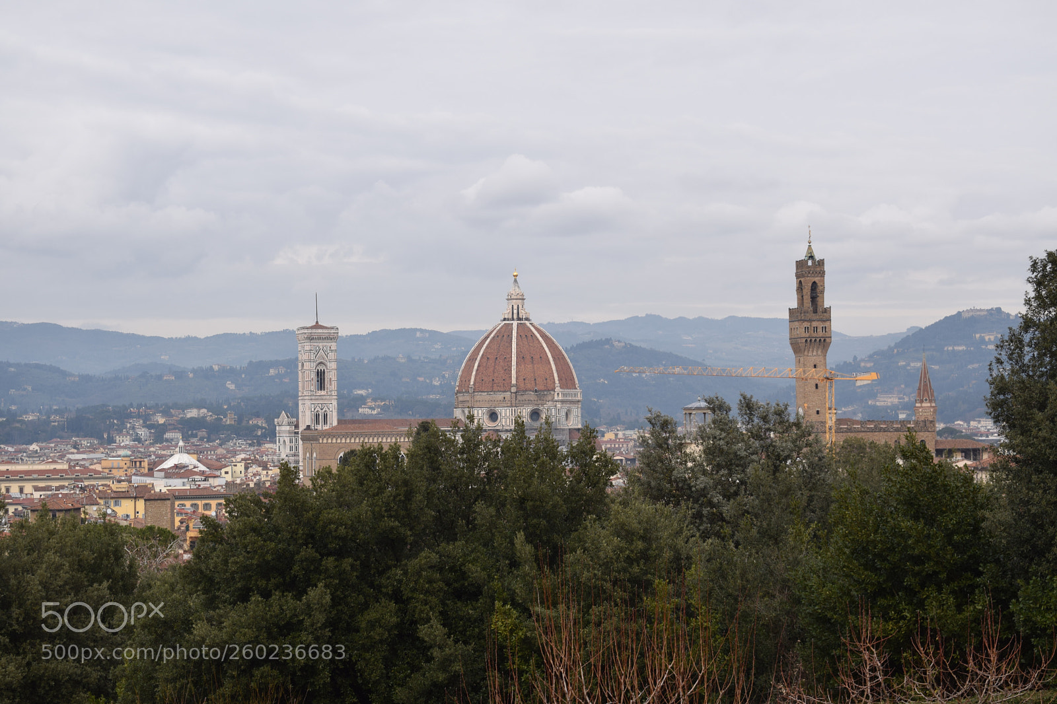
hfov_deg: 26.0
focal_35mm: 78
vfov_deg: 17.5
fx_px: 2290
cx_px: 528
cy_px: 352
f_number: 7.1
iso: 100
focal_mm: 52
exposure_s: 1/200
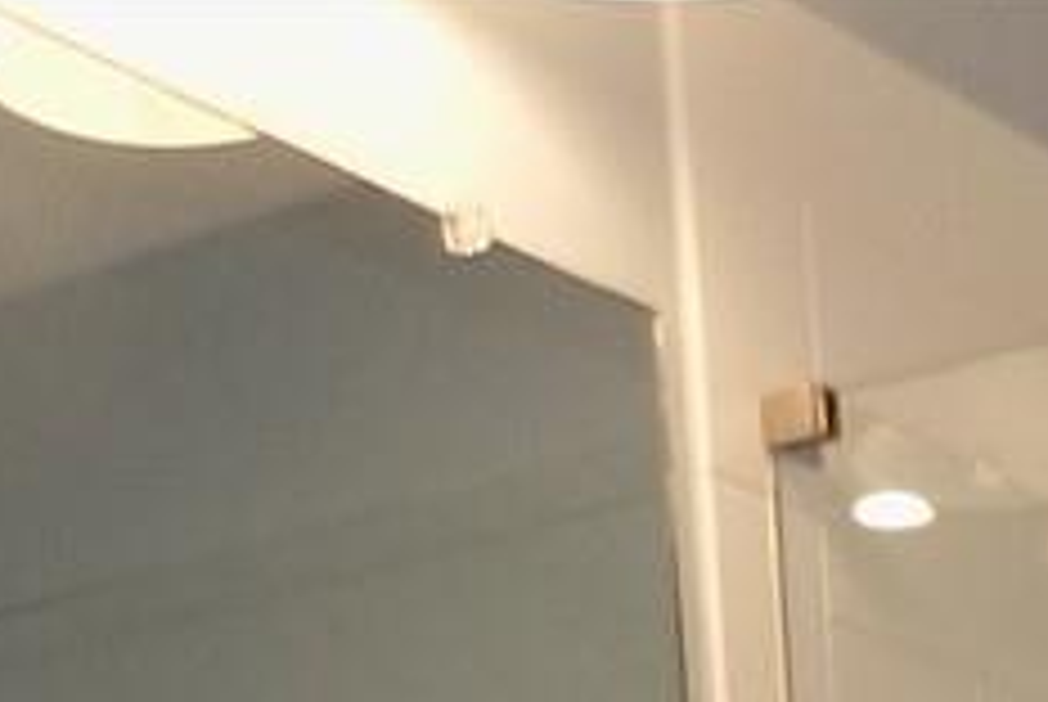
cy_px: 2686
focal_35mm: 164
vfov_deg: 6.8
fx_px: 4780
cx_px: 1408
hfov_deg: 12.1
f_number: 3.1
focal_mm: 4
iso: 80
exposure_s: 1/50
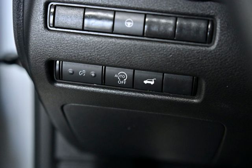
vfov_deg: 18.2
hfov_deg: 27.0
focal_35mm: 75
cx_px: 126
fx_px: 525
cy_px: 84
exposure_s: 1/400
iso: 2000
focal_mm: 75
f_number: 4
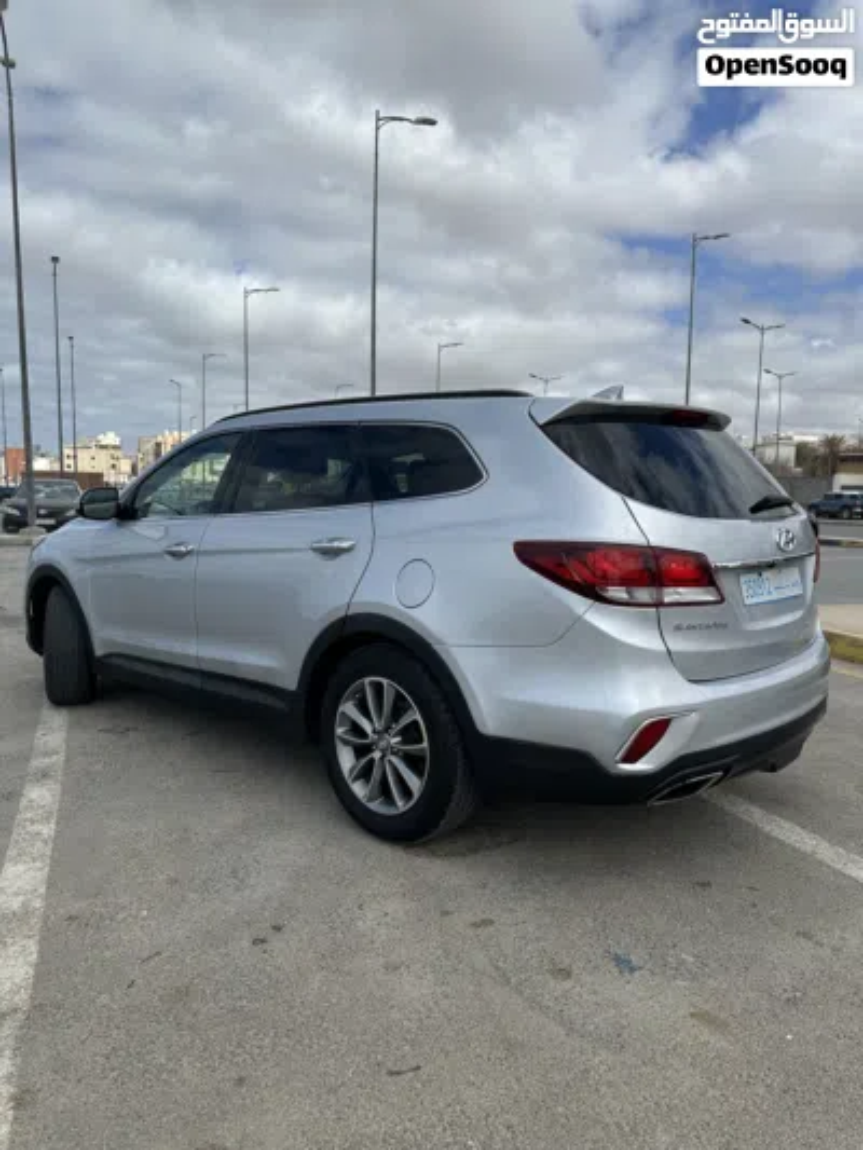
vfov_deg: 71.6
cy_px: 575
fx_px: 797
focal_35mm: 24
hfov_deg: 56.8
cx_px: 432
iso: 80
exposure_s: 1/7576
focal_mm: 6.86
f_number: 1.78
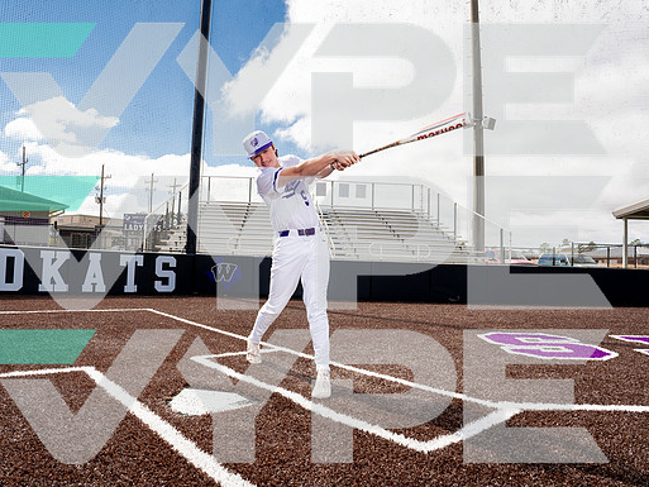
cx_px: 291
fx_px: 469
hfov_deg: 69.2
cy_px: 244
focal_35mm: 25
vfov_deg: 54.9
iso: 100
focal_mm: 23
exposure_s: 1/160
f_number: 8
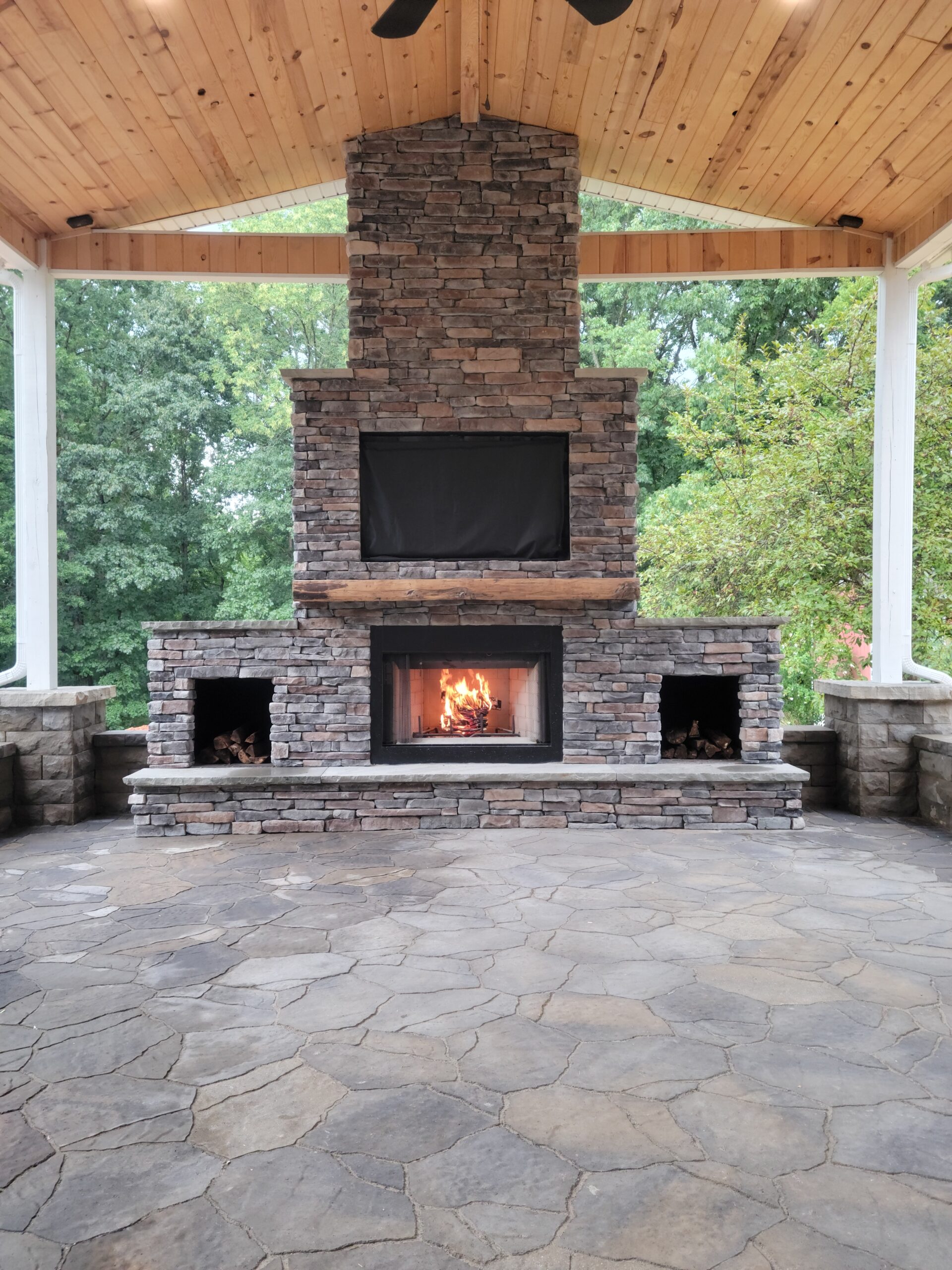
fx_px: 1027
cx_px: 476
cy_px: 635
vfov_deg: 63.4
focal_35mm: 28
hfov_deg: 49.7
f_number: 2
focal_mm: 5.9
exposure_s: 1/60
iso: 160
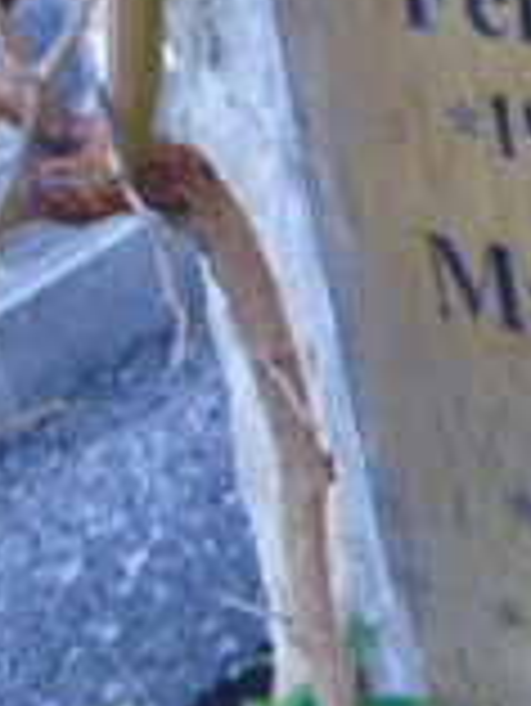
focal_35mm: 102
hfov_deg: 13.8
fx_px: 2083
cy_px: 216
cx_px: 760
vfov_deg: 19.2
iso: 160
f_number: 3
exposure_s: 1/30
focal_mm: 4.5
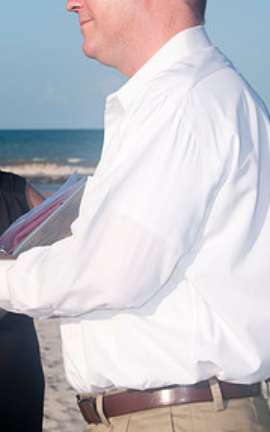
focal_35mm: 166
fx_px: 1957
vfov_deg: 12.6
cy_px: 156
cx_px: -68
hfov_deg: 7.8
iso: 100
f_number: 11
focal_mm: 52
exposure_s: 1/250
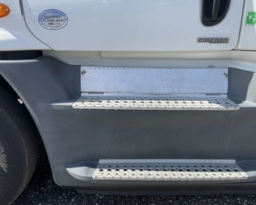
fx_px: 273
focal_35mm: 36
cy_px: 112
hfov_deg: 50.2
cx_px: 140
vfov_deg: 41.1
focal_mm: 3
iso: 25
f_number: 1.8
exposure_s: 1/804
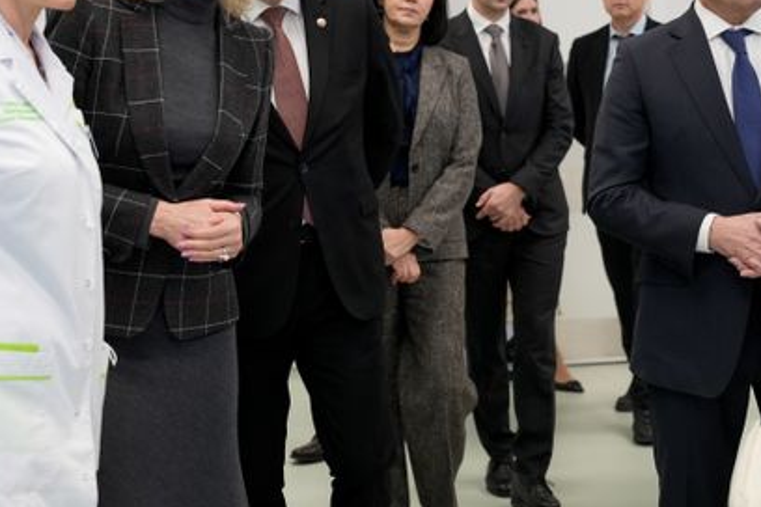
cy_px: 114
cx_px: 368
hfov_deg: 28.1
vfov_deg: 18.8
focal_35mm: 72
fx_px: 1522
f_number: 3.5
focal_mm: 42
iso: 1600
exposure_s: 1/320
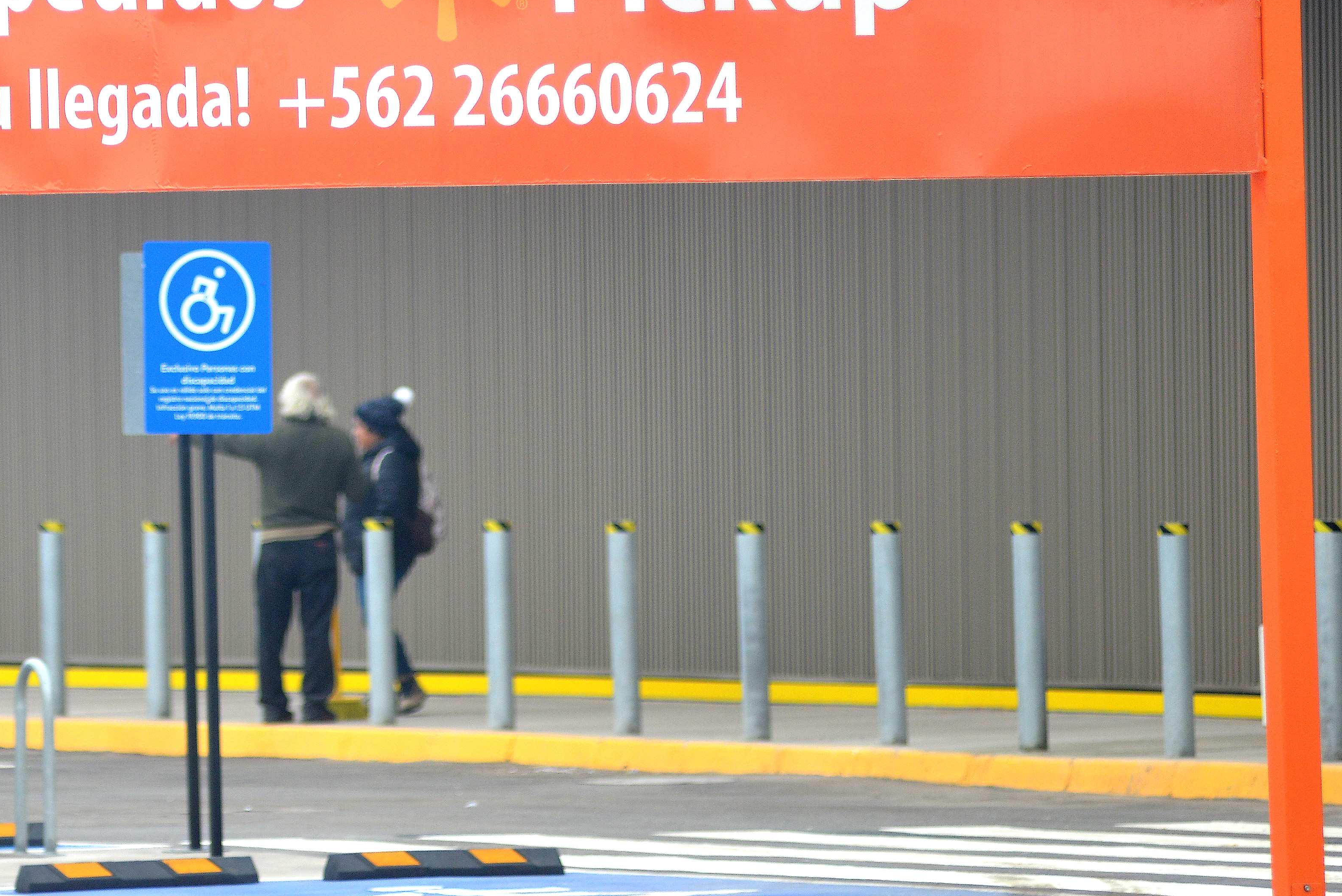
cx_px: -84
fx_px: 14840
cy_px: 264
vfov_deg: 3.5
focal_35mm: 398
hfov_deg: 5.2
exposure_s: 1/640
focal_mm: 170
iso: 400
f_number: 3.2
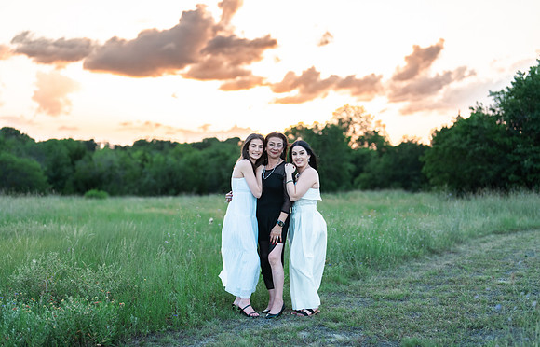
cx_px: 255
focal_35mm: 54
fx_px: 802
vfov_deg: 24.4
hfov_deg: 37.2
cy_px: 190
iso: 160
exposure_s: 1/640
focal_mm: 50
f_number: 1.4
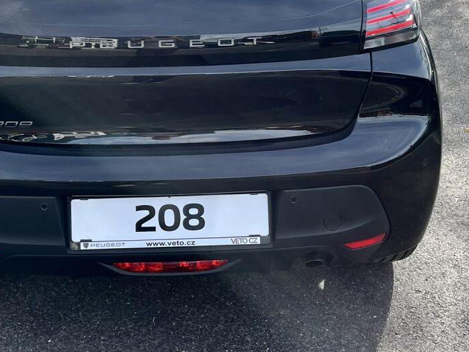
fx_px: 691
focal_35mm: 51
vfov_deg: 28.1
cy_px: 84
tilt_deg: -17.0
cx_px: 162
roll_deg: -0.9
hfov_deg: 37.2
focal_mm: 5.1
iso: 50
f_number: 1.6
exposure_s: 1/928
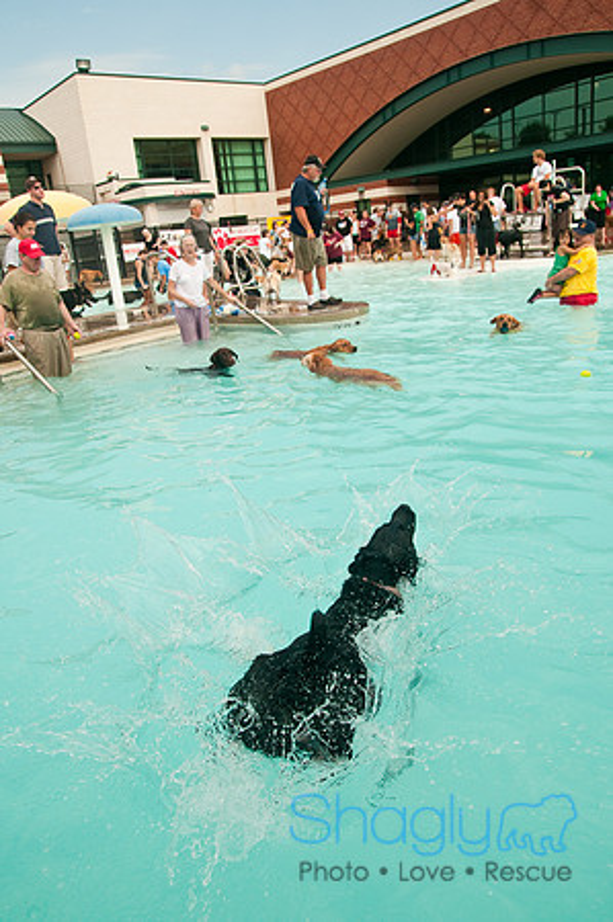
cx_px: 306
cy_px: 461
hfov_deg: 50.3
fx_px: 653
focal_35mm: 26
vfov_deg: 70.5
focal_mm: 17
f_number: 5.6
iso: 200
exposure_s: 1/640
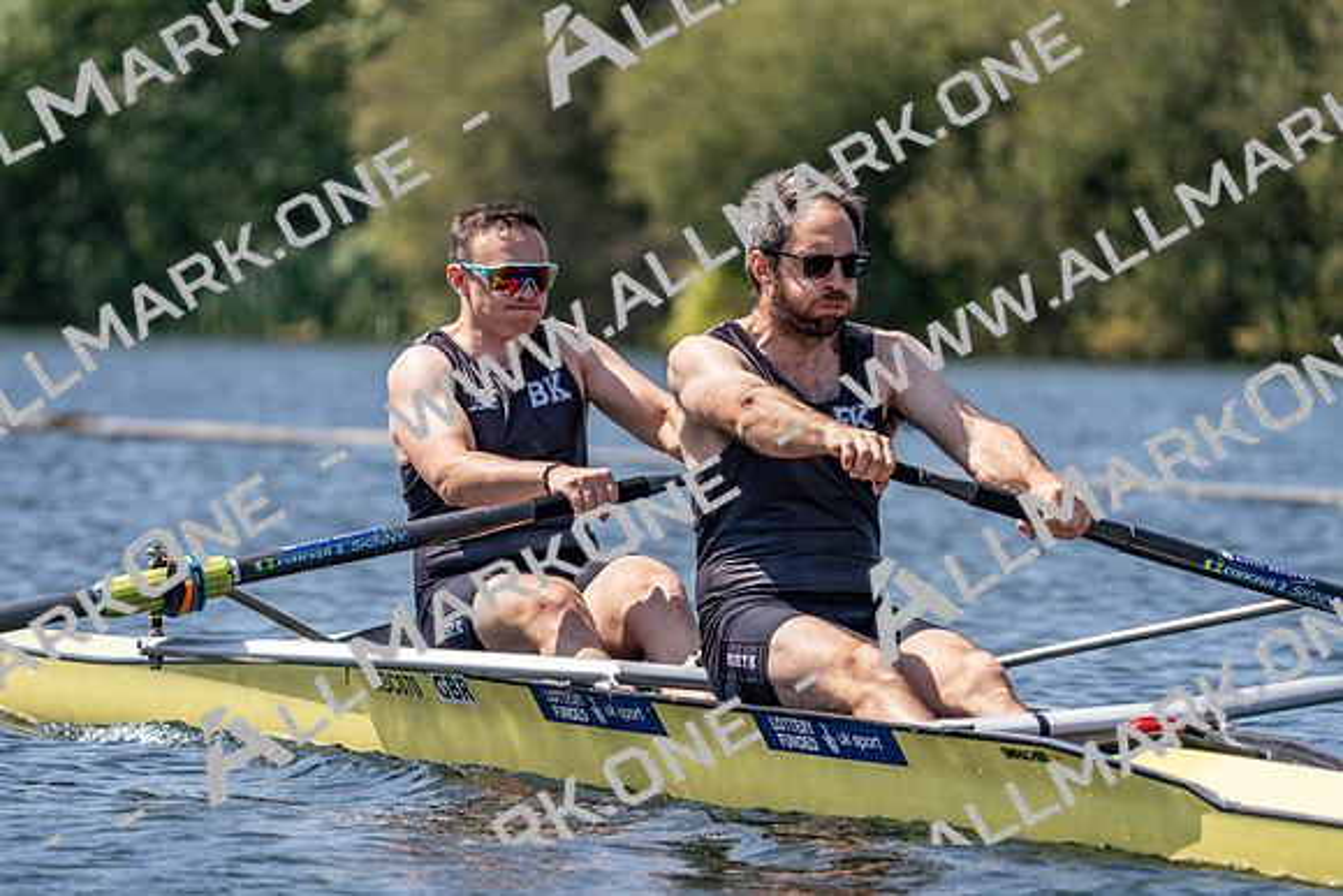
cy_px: 448
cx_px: 672
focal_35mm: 300
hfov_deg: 6.9
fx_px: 11194
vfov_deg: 4.6
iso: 320
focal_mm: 300
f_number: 5.6
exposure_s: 1/2000
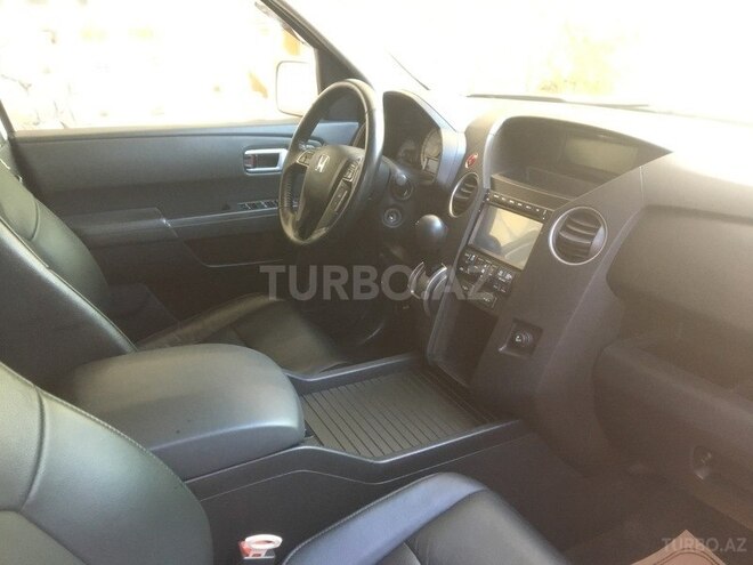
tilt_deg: -22.8
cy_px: 282
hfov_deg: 61.7
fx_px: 631
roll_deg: +0.2
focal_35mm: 29
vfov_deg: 48.2
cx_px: 376
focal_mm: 4.15
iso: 200
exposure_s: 1/25
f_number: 2.2
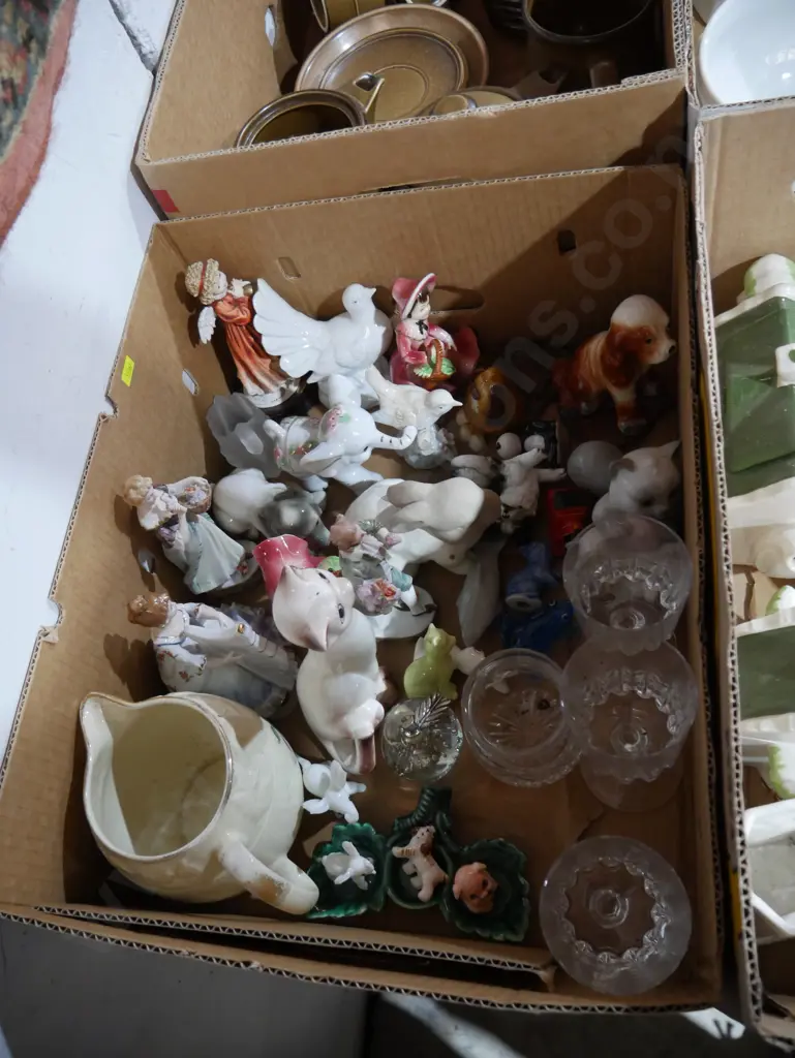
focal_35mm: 28
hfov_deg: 49.8
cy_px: 529
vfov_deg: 63.4
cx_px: 398
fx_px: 857
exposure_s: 1/60
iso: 1600
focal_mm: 14
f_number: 3.5
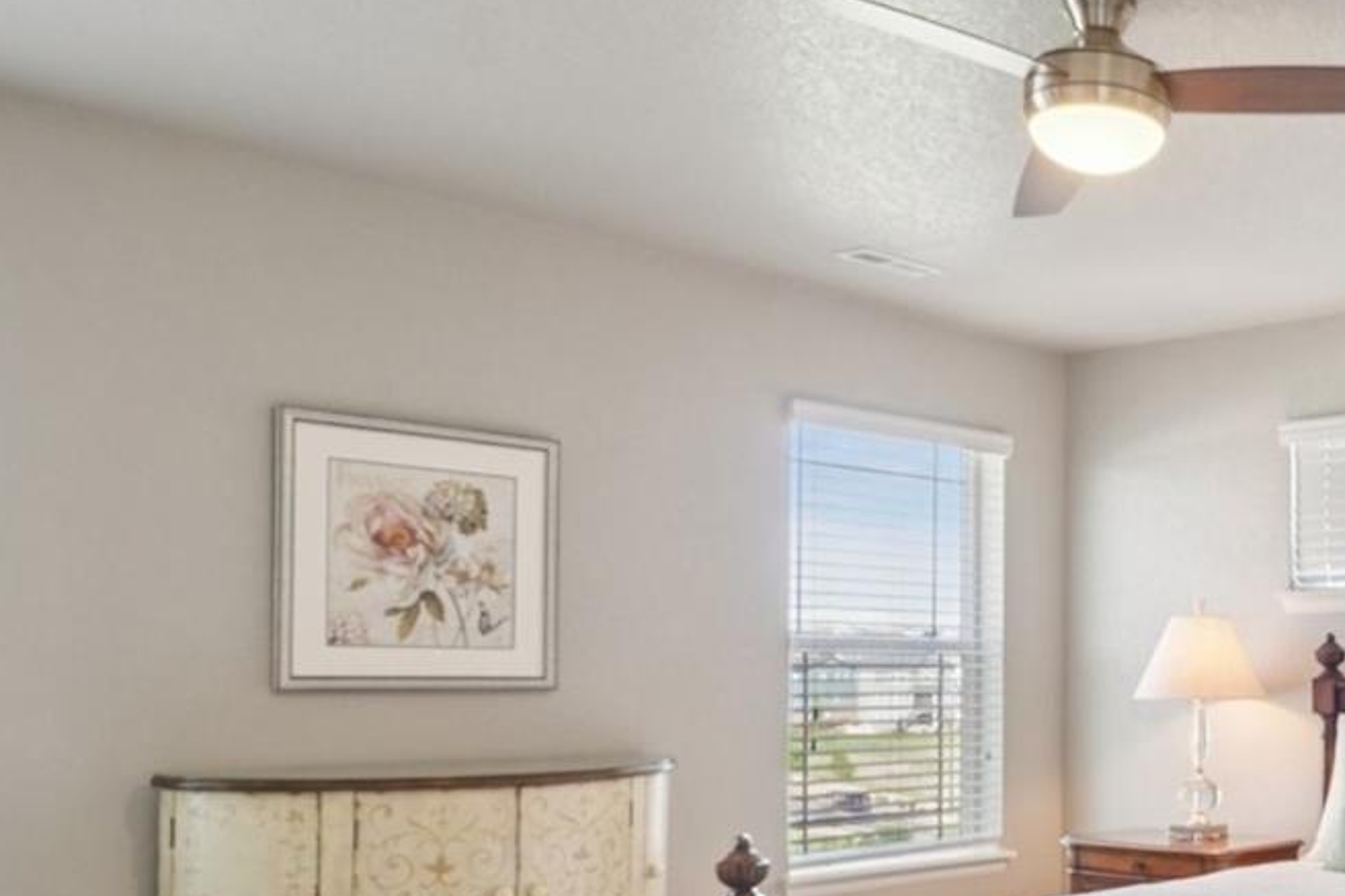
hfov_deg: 42.0
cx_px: 1335
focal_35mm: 40
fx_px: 1502
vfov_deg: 32.6
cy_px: 670
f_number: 8
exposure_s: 1/20
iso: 400
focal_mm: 11
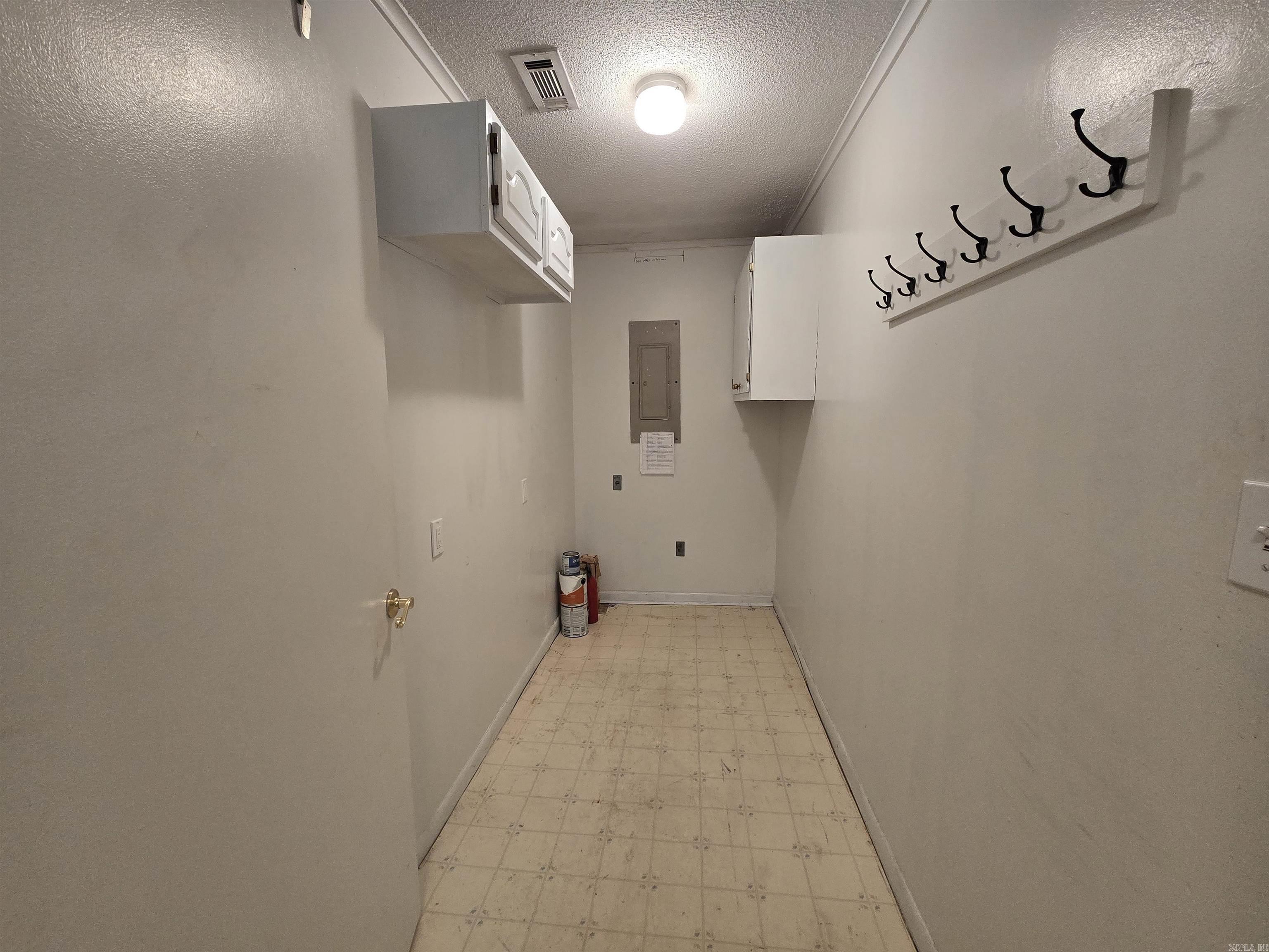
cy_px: 476
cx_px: 634
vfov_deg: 89.9
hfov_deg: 106.2
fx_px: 477
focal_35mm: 13
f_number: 2.2
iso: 320
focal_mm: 2.2
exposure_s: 1/60
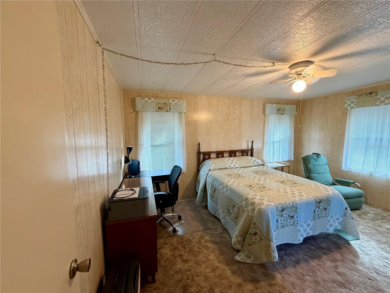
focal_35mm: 14
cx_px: 195
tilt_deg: -5.3
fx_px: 158
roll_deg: +1.2
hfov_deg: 102.1
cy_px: 146
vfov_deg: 85.7
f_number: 2.2
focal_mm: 2.22
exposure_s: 1/60
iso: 400
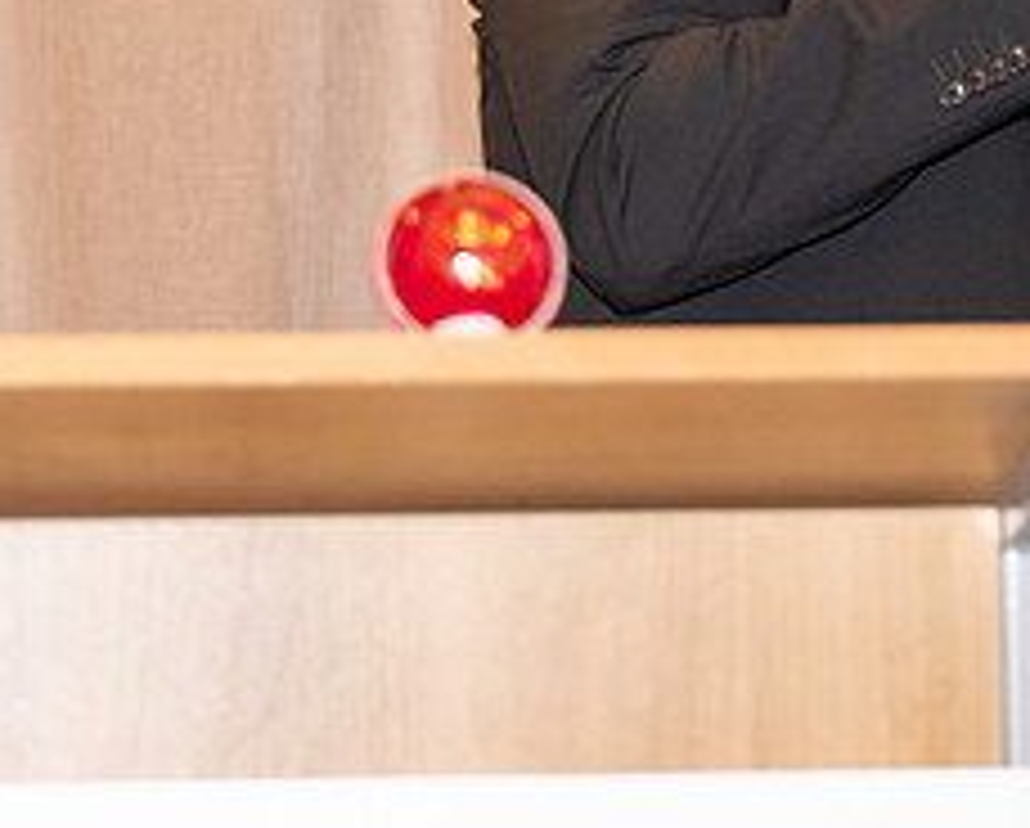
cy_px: -86
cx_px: 1166
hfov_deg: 7.2
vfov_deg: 5.8
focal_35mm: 268
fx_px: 8184
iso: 1000
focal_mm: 70
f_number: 2.8
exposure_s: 1/60
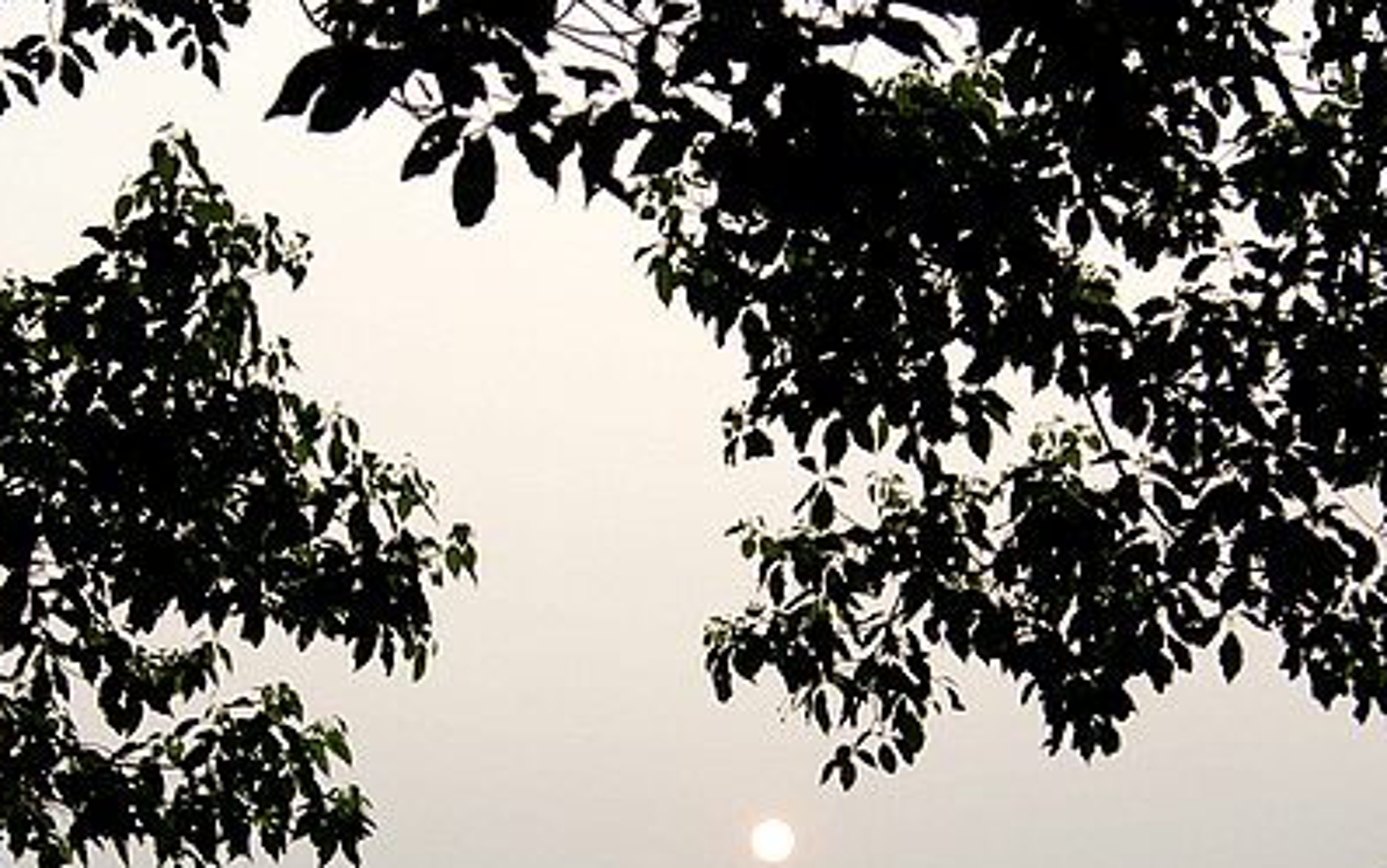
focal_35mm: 110
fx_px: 4159
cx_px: 620
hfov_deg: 18.9
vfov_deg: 11.8
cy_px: 870
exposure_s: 1/250
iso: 100
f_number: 5
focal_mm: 28
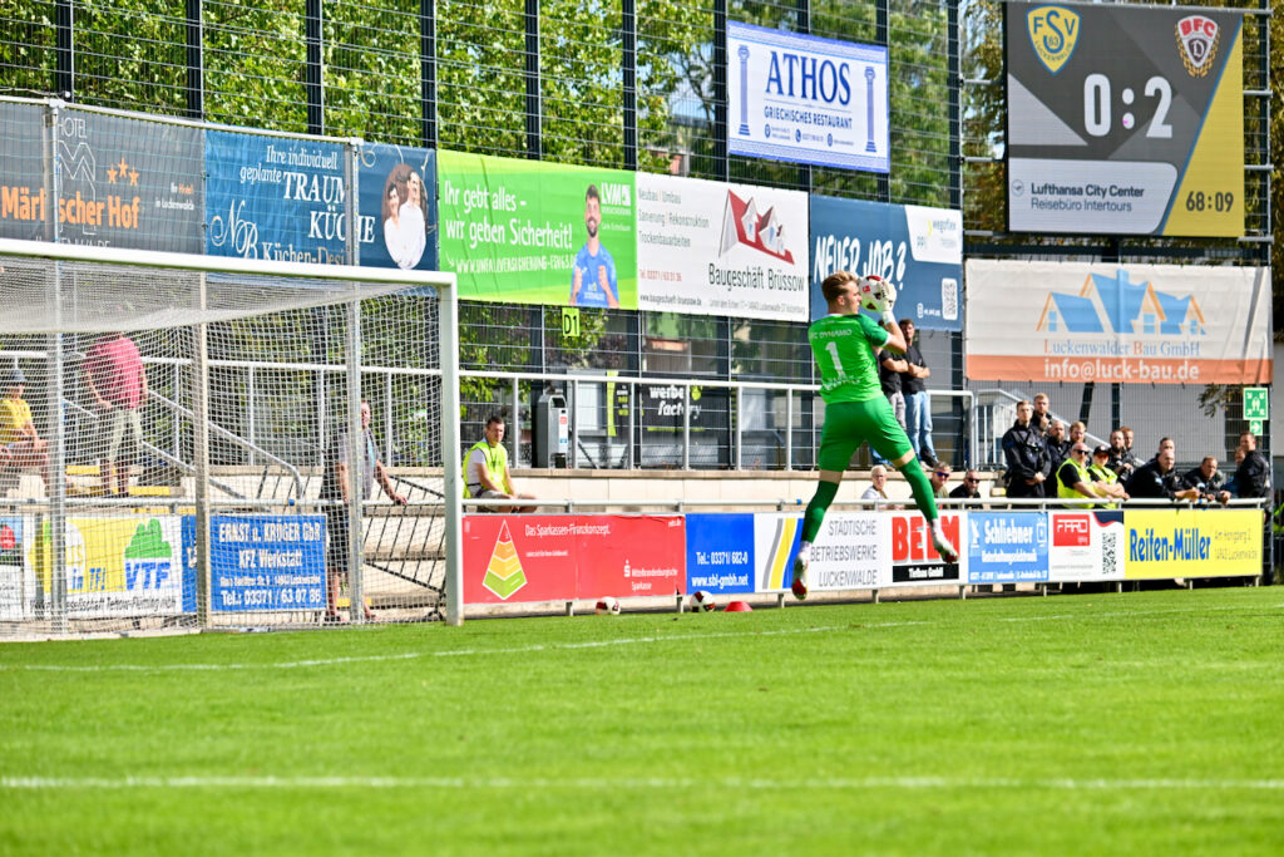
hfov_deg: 11.7
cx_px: 642
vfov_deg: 7.8
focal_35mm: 175
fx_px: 6242
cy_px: 428
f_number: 5
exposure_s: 1/2000
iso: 280
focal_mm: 175
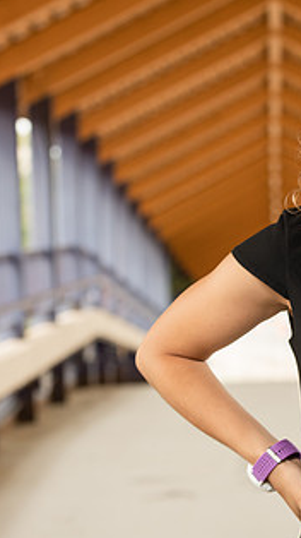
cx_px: 342
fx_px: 2618
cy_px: 277
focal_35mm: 184
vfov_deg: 11.7
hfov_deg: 6.5
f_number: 5.6
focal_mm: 95
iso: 400
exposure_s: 1/200
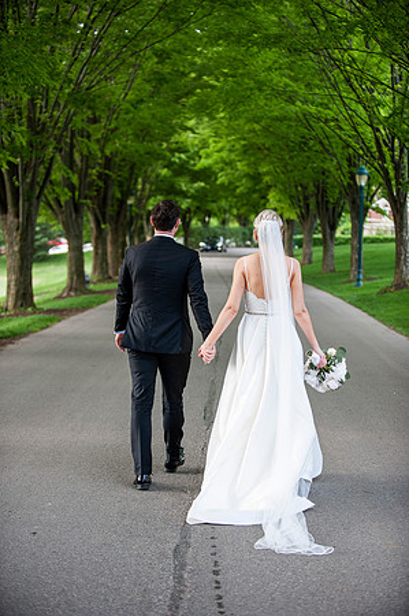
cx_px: 204
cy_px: 308
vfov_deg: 28.9
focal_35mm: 70
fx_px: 1196
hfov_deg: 19.4
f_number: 2.8
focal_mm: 70
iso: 640
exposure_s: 1/1250
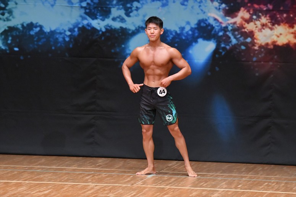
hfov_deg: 6.9
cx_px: 148
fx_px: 2465
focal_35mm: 300
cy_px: 98
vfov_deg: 4.6
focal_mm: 200
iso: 8000
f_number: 5.6
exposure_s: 1/400
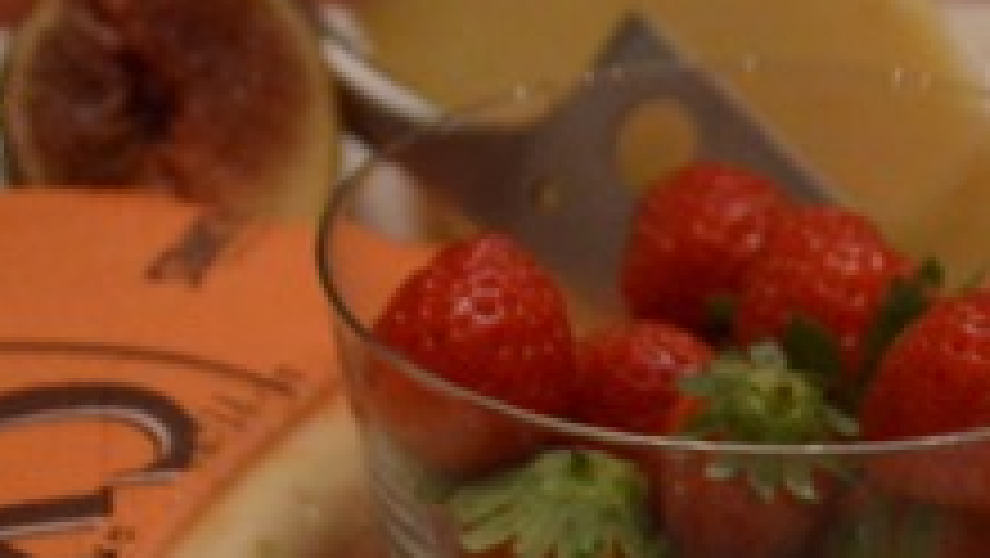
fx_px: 4202
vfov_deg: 7.5
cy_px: 621
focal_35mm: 160
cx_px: 896
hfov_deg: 13.3
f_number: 4
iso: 2500
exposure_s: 1/60
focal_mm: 28
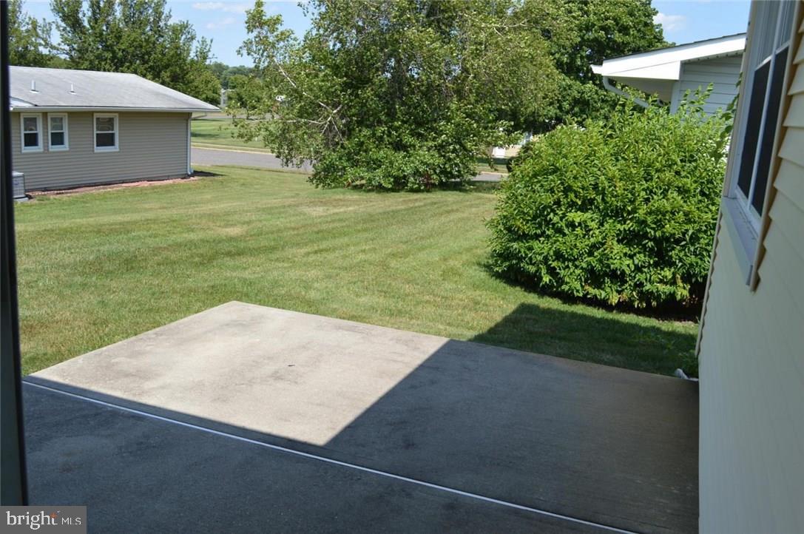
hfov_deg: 57.3
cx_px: 402
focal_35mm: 33
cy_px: 267
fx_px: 736
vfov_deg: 39.9
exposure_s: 1/200
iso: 100
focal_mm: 22
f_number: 7.1
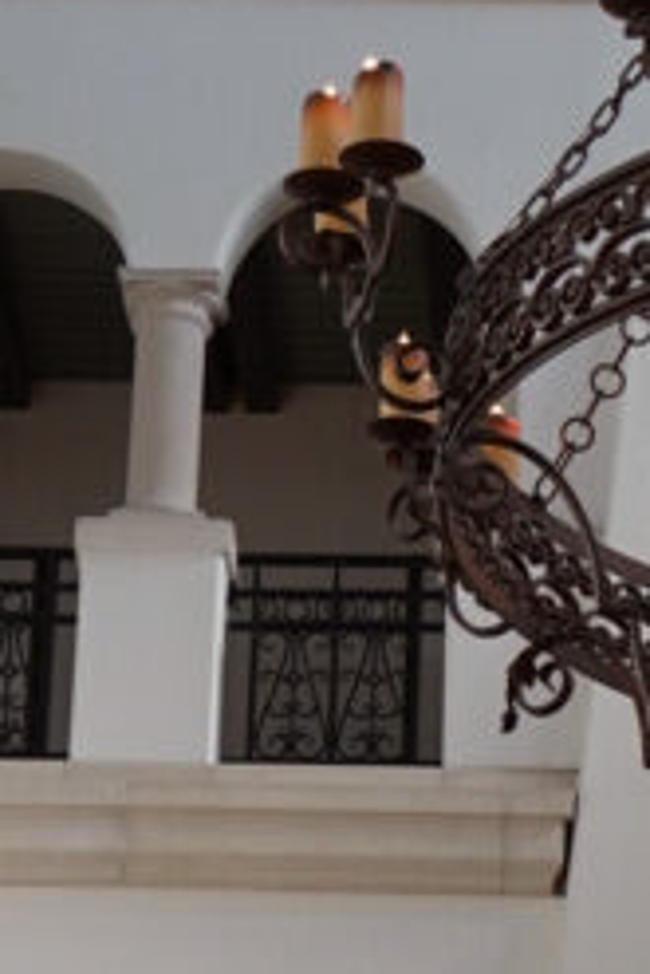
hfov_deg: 7.5
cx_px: 678
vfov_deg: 11.2
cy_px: 674
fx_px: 4949
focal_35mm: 183
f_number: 4
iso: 800
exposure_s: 1/160
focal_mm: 28
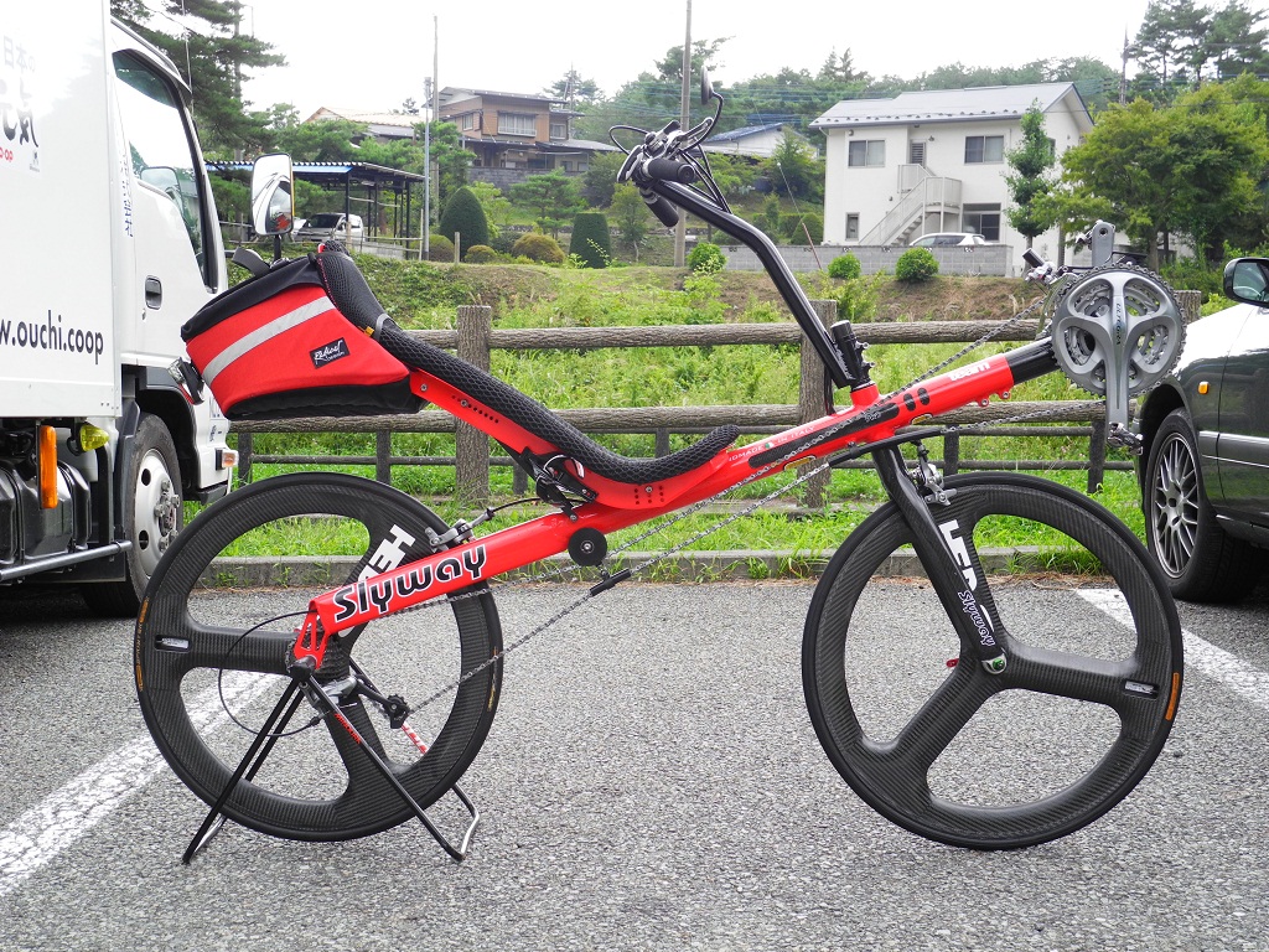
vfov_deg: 29.1
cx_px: 634
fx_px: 1833
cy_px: 476
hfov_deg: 38.2
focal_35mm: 50
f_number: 3.5
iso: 100
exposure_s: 1/176
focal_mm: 10.7
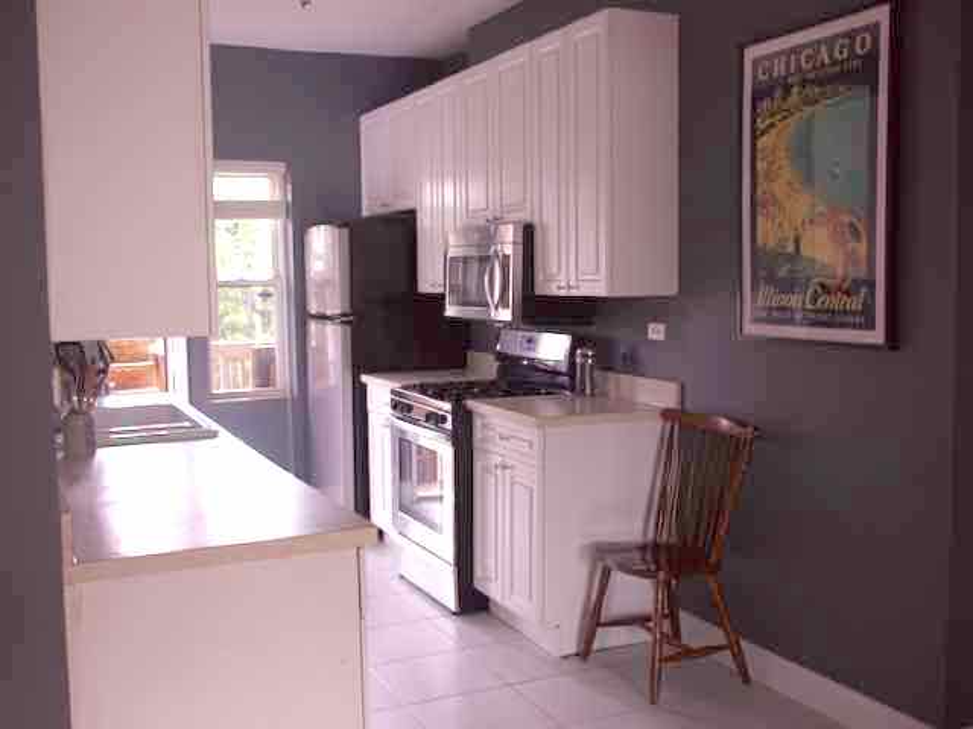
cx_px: 486
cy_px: 364
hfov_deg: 46.8
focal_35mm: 40
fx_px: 1124
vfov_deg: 36.0
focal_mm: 20
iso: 400
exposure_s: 1/25
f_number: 3.2
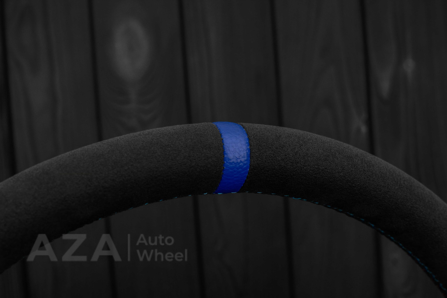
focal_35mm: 52
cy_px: 149
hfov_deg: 37.8
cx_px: 224
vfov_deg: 25.8
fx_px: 652
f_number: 6.3
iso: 500
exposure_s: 1/125
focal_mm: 35
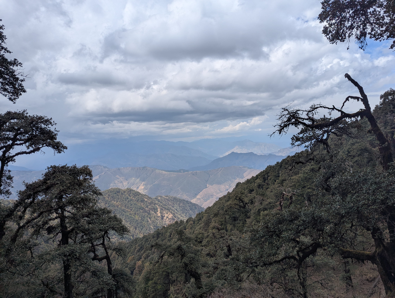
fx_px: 274
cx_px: 198
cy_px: 149
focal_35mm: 24
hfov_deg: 71.5
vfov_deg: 56.9
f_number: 1.85
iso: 42
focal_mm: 6.81
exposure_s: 1/2410
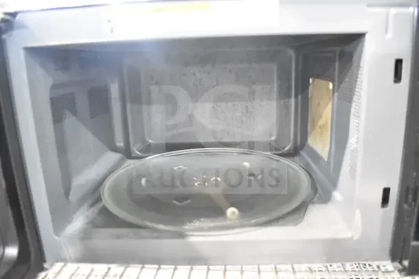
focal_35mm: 27
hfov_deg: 67.4
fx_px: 314
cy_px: 140
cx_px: 210
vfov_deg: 48.0
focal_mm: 18
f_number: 3.5
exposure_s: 1/30
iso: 11400
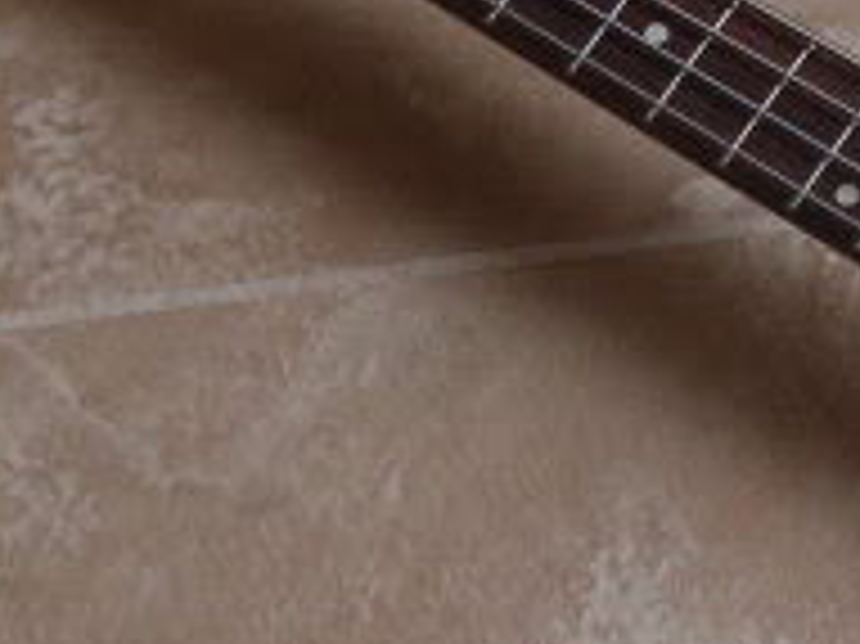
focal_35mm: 218
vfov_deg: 6.8
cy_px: 480
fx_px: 5413
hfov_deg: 9.0
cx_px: 950
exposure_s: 1/15
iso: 200
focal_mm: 10.9
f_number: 3.2
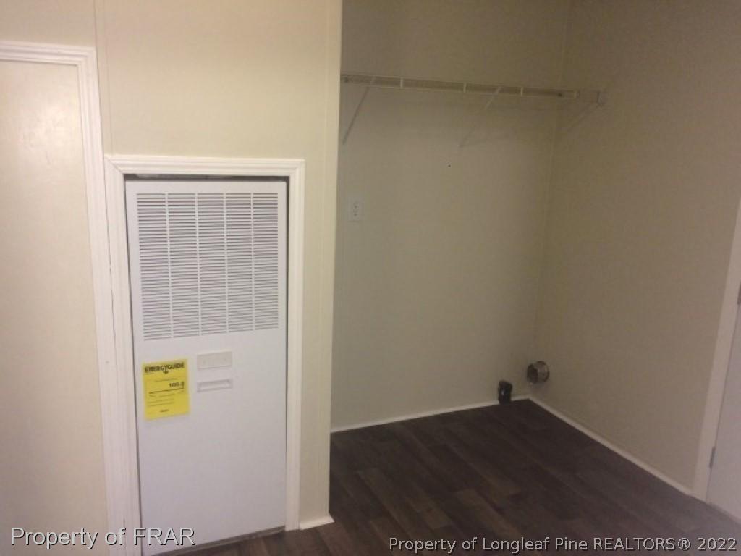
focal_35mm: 29
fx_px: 621
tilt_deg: -13.7
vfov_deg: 48.2
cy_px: 278
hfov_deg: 61.7
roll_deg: -2.0
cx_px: 370
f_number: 2.2
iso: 125
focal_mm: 4.15
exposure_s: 1/30
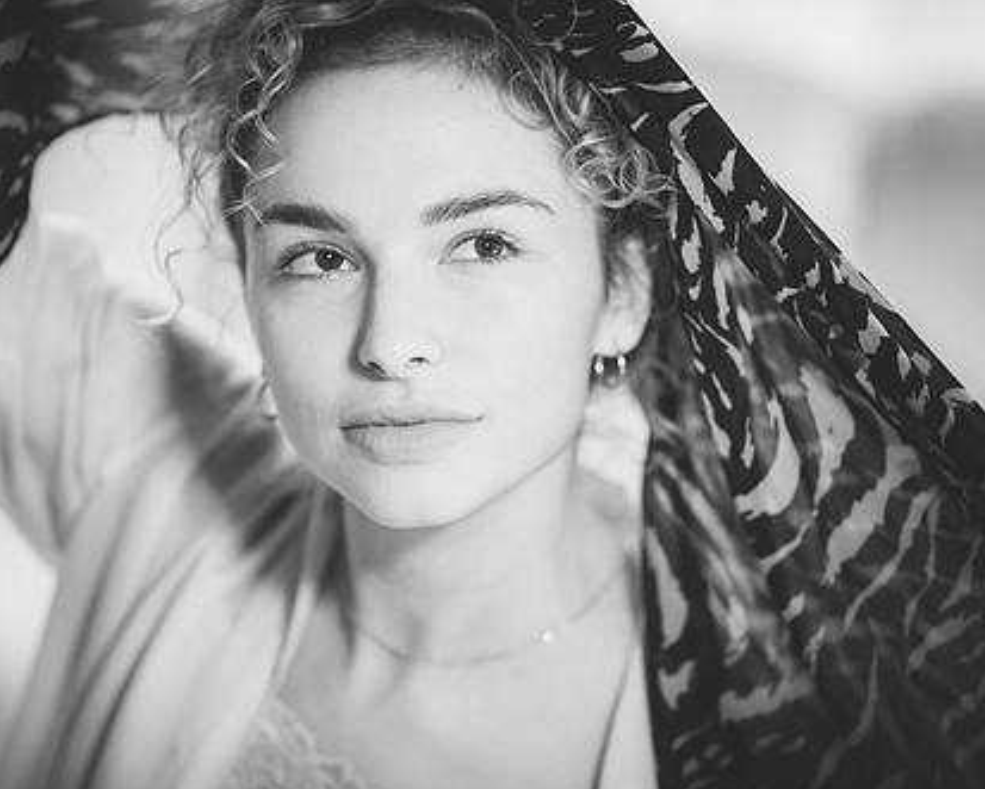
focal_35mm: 112
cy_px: 421
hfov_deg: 17.1
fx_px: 3267
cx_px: 475
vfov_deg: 13.8
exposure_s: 1/200
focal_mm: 85
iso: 640
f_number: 1.8
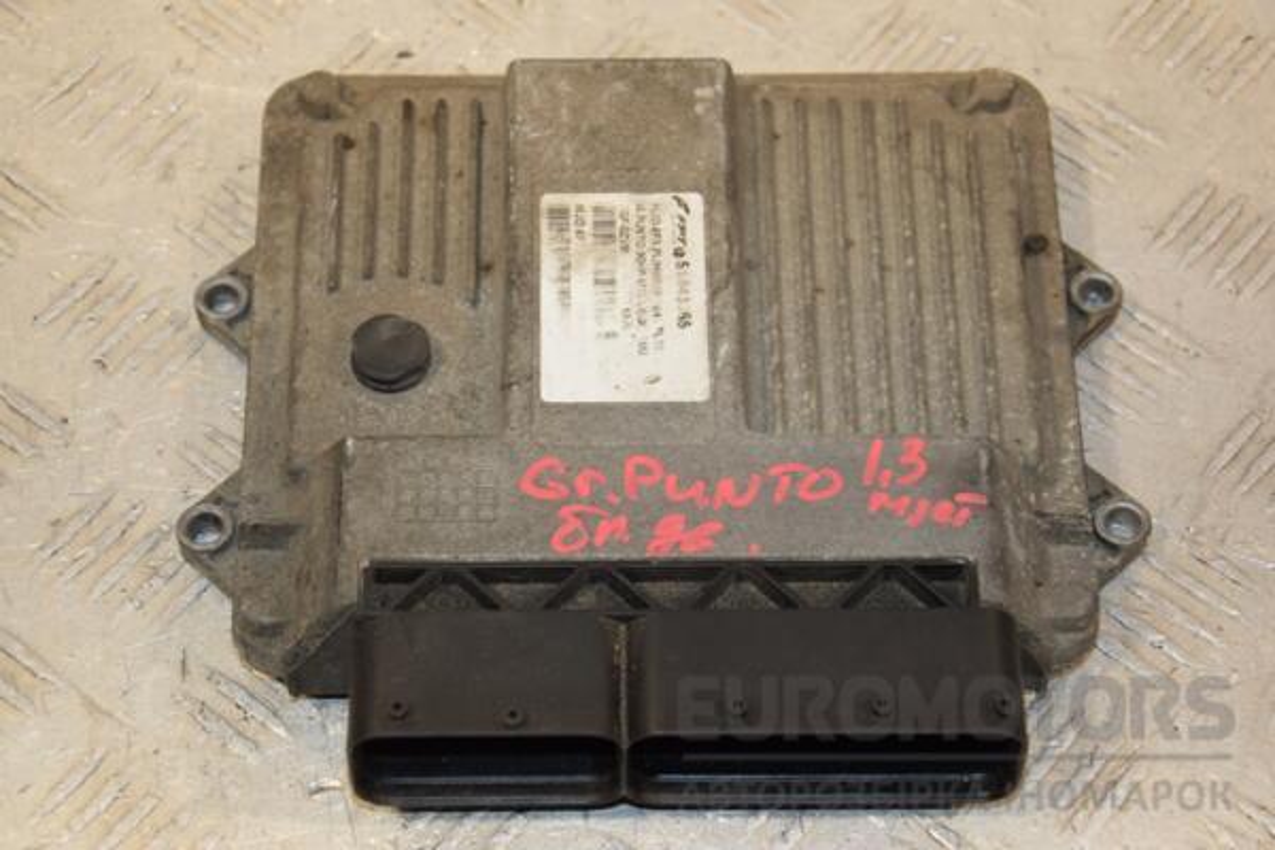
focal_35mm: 93
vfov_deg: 14.7
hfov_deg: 21.9
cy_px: 425
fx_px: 3293
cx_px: 638
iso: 800
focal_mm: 62
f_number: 5.6
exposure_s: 1/200
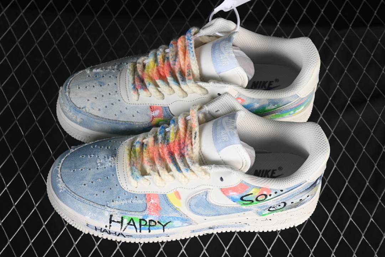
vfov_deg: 18.2
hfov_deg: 27.0
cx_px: 192
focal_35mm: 75
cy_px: 128
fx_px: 802
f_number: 7.1
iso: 160
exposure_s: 1/80
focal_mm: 50
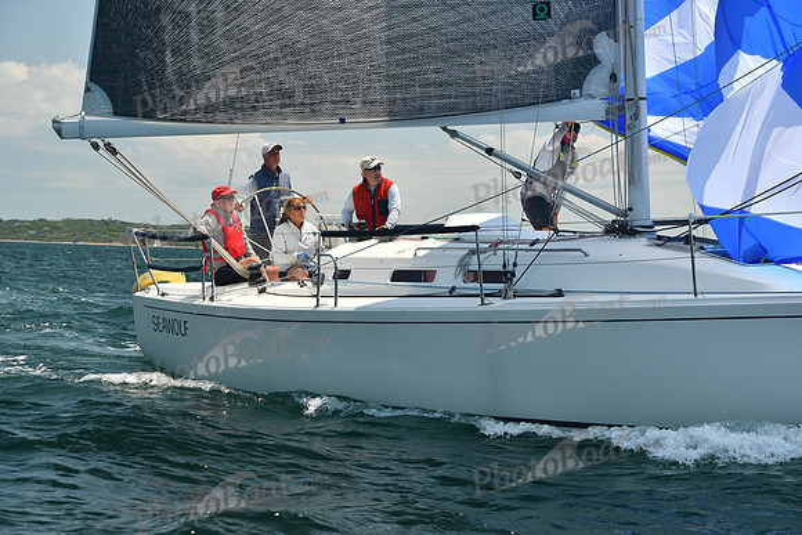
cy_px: 268
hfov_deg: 20.8
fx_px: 2184
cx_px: 401
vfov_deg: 14.0
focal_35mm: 98
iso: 320
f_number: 7.1
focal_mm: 98
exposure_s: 1/640
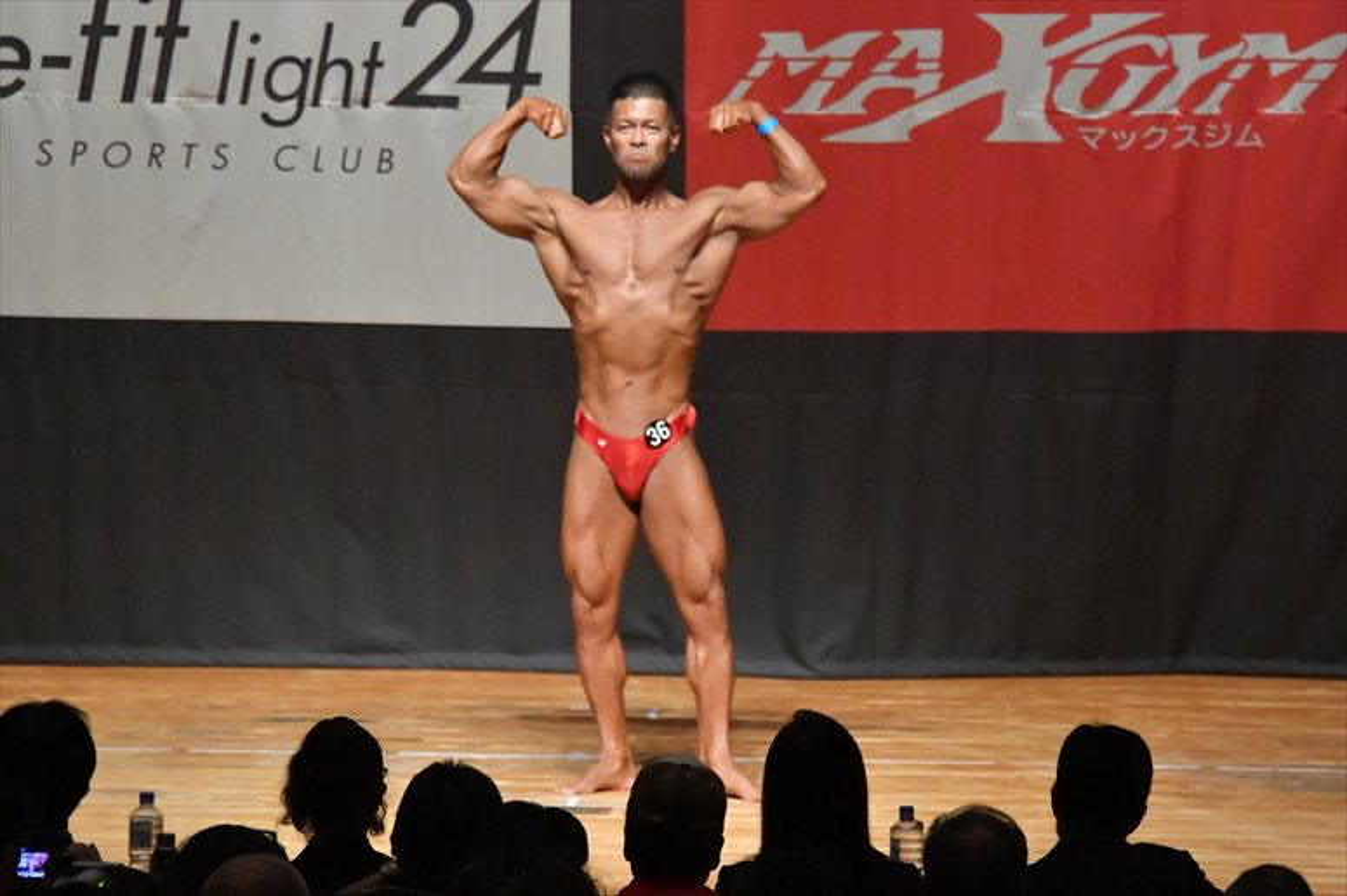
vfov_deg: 5.4
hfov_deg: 8.1
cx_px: 674
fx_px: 9537
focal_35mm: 255
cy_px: 448
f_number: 5.6
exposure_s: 1/400
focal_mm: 170
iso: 12800
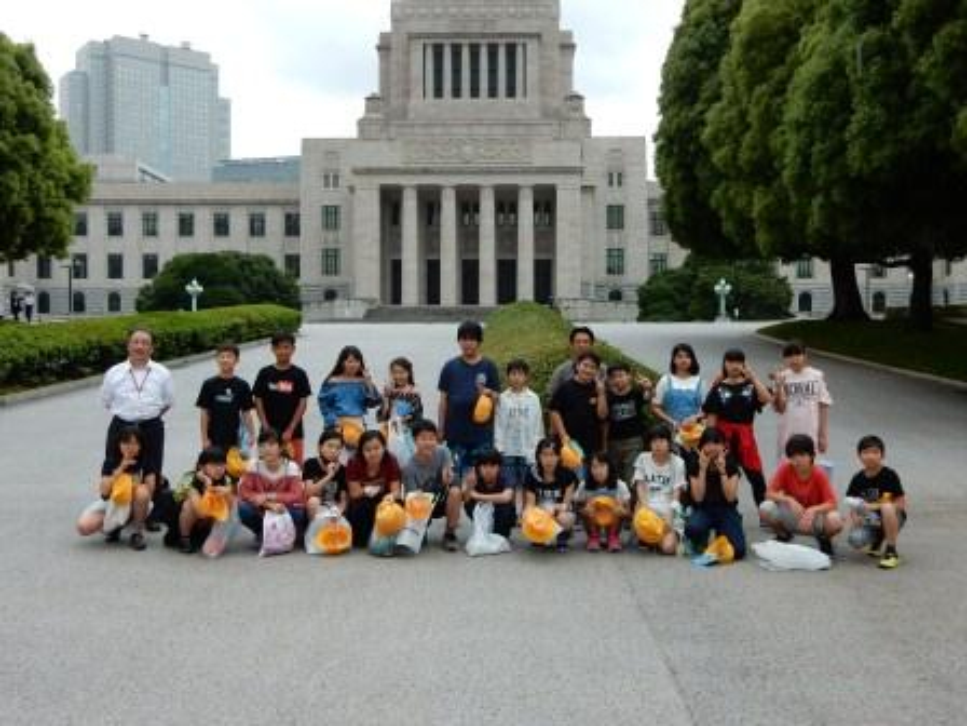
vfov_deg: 39.7
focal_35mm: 36
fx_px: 1006
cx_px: 484
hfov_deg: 51.4
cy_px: 363
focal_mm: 6.4
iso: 125
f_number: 4
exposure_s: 1/400
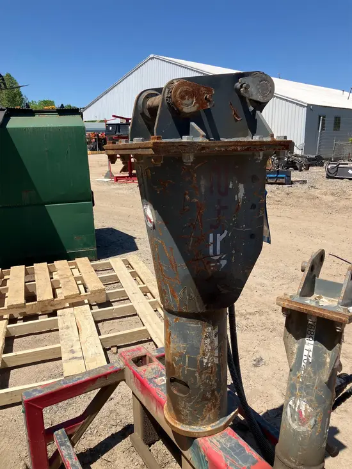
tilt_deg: -13.2
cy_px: 234
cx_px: 176
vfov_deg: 63.4
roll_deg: -1.6
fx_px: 380
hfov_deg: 49.8
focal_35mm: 28
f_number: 1.8
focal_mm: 3.99
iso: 32
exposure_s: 1/2315
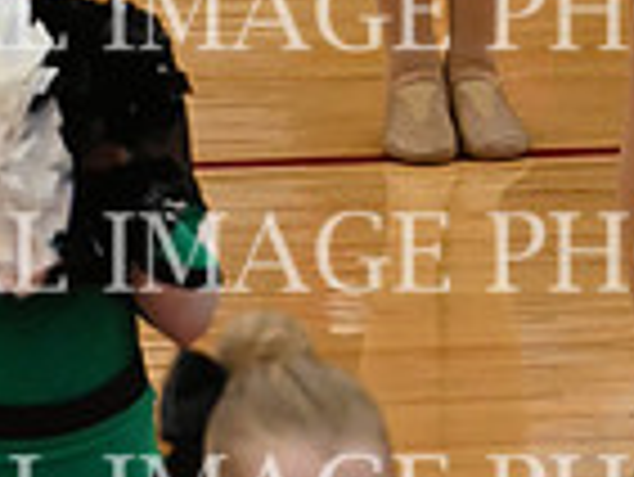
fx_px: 21704
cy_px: -594
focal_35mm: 1184
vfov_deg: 1.3
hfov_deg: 1.7
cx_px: 456
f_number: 4
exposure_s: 1/400
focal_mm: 200
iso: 5000
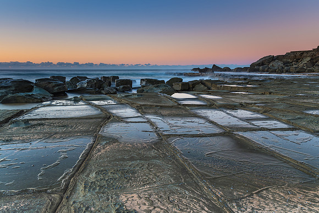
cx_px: 160
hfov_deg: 71.1
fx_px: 223
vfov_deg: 51.0
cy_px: 106
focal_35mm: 25
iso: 50
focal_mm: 16
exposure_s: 5
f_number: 8
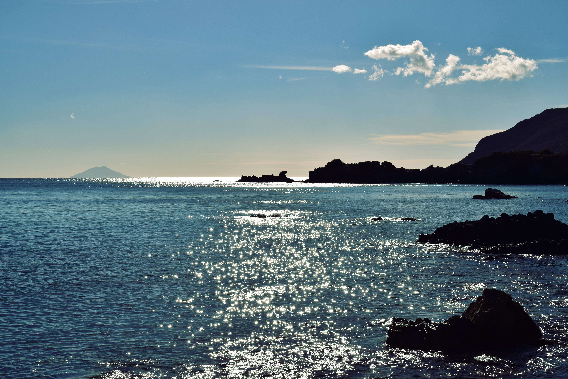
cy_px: 190
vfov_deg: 22.6
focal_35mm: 60
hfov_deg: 33.4
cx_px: 284
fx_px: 947
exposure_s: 1/640
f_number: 13
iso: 100
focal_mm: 40
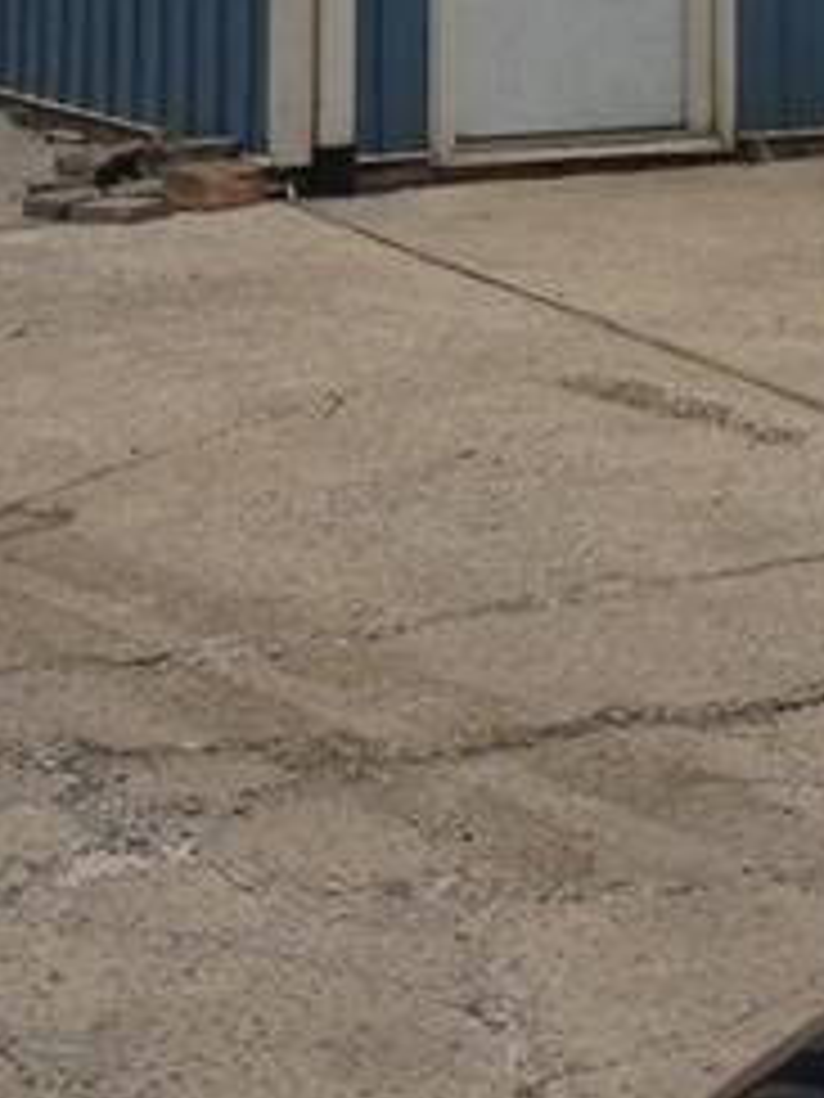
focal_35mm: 110
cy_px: -374
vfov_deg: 16.8
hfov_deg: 13.3
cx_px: 743
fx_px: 3491
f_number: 2.4
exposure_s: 1/2304
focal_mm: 4.28
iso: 50
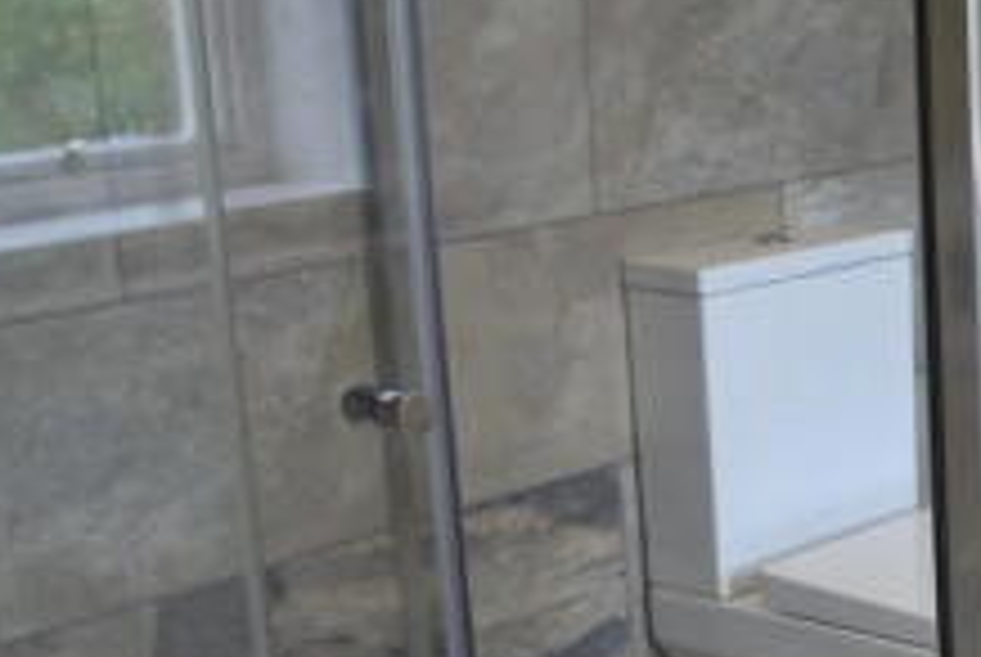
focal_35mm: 81
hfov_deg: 21.3
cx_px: 1451
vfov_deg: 16.9
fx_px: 2210
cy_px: 407
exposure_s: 1/125
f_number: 3.5
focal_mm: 10
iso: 500
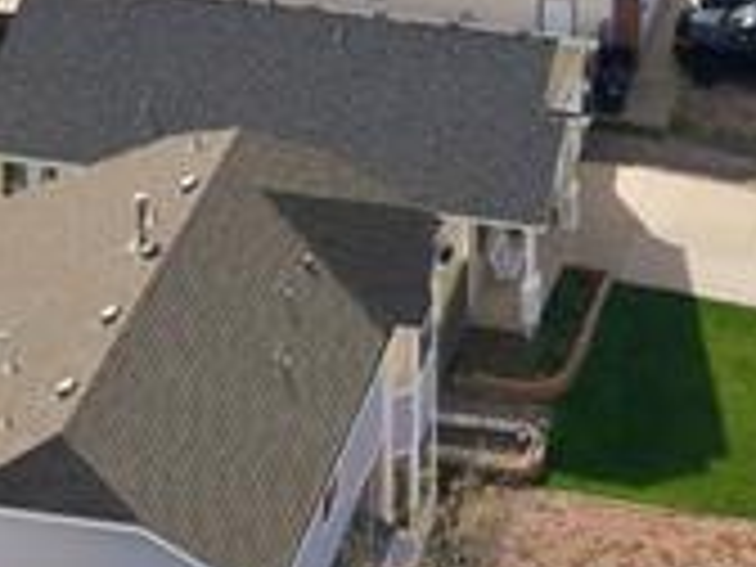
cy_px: -884
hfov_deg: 13.5
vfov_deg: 9.0
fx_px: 3189
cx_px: 423
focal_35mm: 146
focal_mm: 8.7
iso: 200
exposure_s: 1/8000
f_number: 1.8
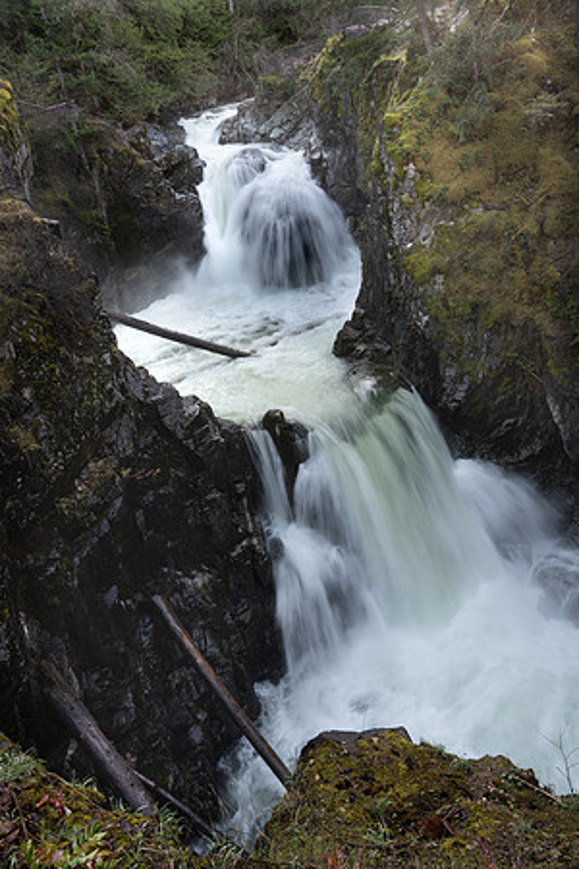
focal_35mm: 28
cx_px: 290
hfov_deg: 46.4
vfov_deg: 65.5
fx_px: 675
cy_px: 434
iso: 100
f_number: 9
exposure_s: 1/8
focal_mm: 28
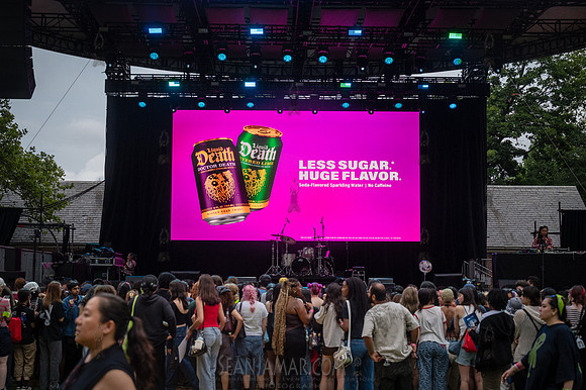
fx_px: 830
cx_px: 293
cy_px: 195
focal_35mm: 51
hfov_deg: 38.9
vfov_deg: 26.5
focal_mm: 51
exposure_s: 1/2000
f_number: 4.5
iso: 1250
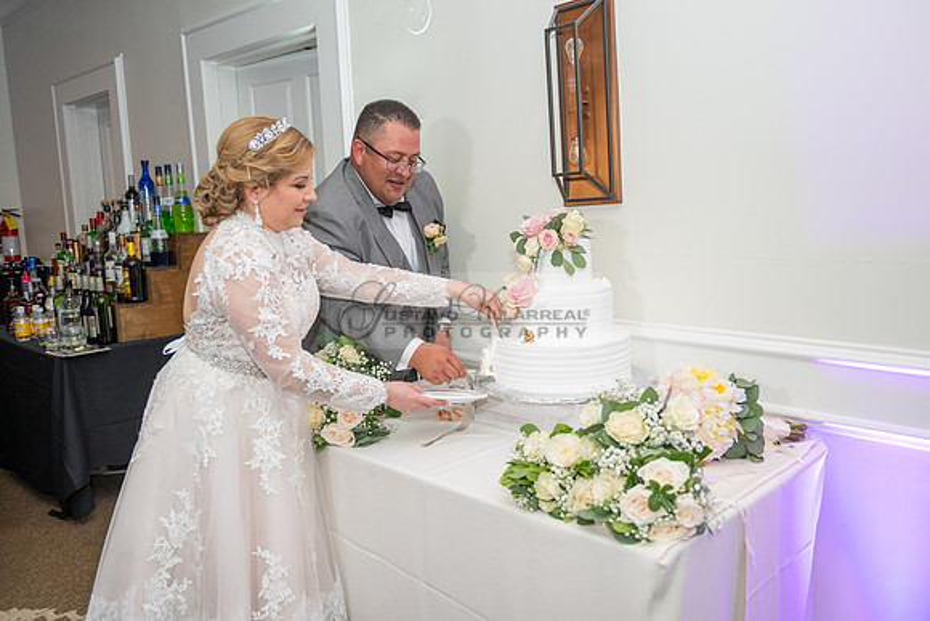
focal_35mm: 31
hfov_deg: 60.3
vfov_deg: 42.3
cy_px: 310
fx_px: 801
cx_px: 465
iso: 800
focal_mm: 31
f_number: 2.8
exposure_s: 1/100
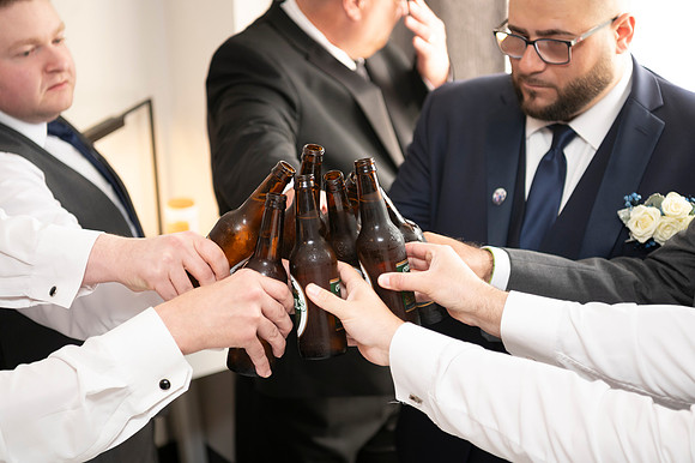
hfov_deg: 32.4
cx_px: 348
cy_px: 232
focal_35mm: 62
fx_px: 1196
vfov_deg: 21.9
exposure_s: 1/100
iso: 800
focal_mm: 62
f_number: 2.8
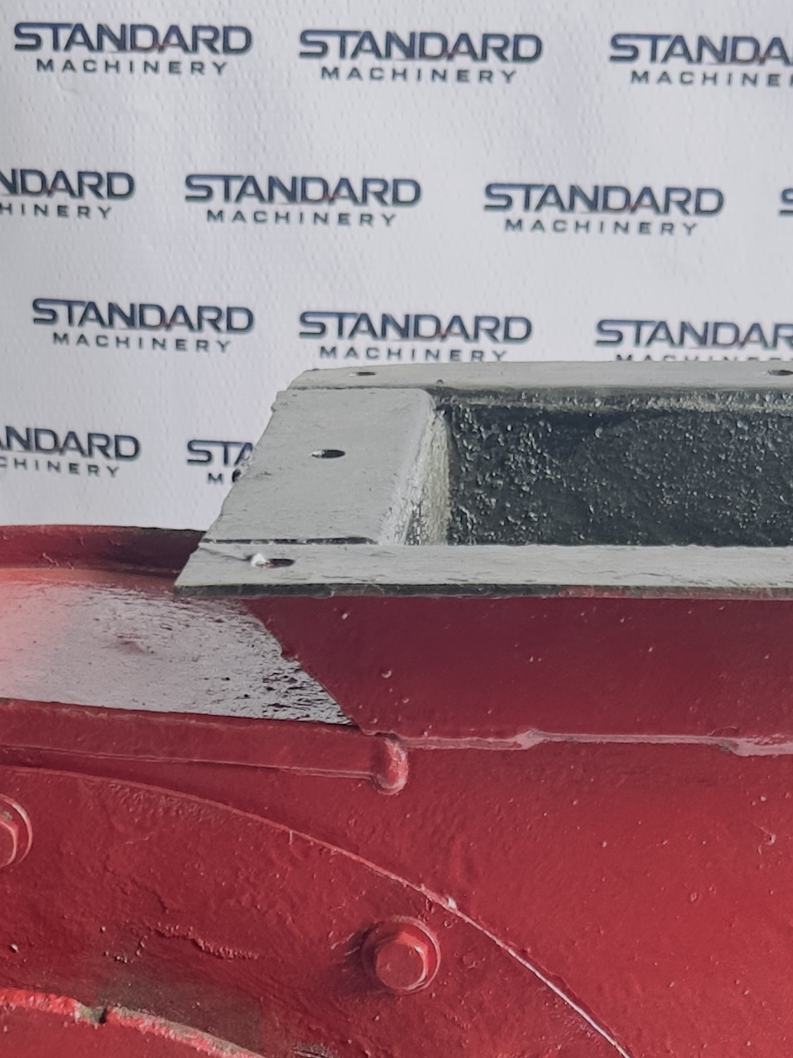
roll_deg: -1.3
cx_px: 289
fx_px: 2444
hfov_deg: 18.4
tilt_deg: -26.0
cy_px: 1281
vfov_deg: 22.4
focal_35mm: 80
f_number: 1.78
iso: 64
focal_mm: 6.86
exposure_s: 1/121
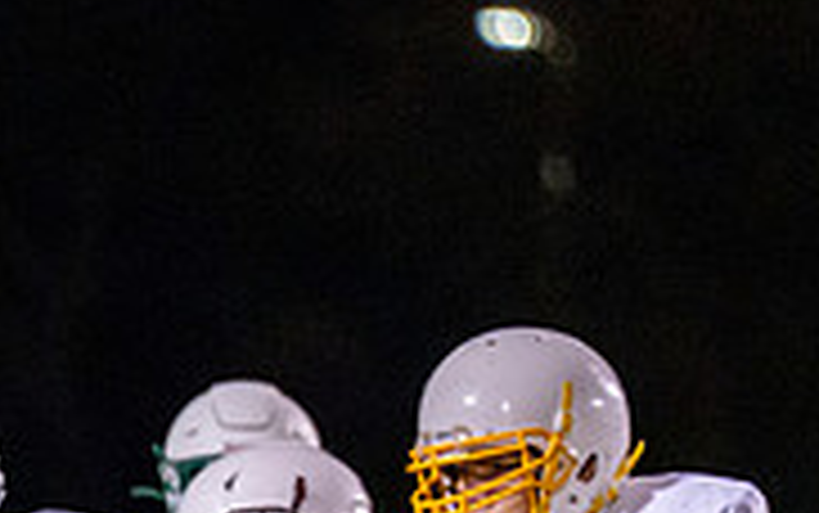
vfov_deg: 1.3
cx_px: -466
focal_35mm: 1012
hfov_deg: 2.1
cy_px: 861
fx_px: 22602
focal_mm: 200
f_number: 2.8
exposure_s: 1/1000
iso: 3200
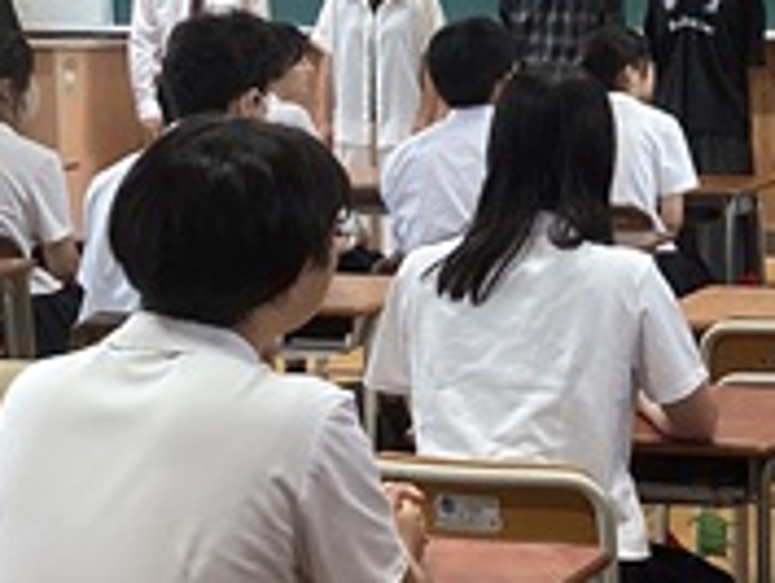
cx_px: 1027
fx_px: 2173
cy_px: 96
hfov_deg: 18.7
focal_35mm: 97
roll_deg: +0.0
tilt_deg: -6.0
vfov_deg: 15.1
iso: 100
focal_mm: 3.3
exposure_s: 1/60
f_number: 2.4
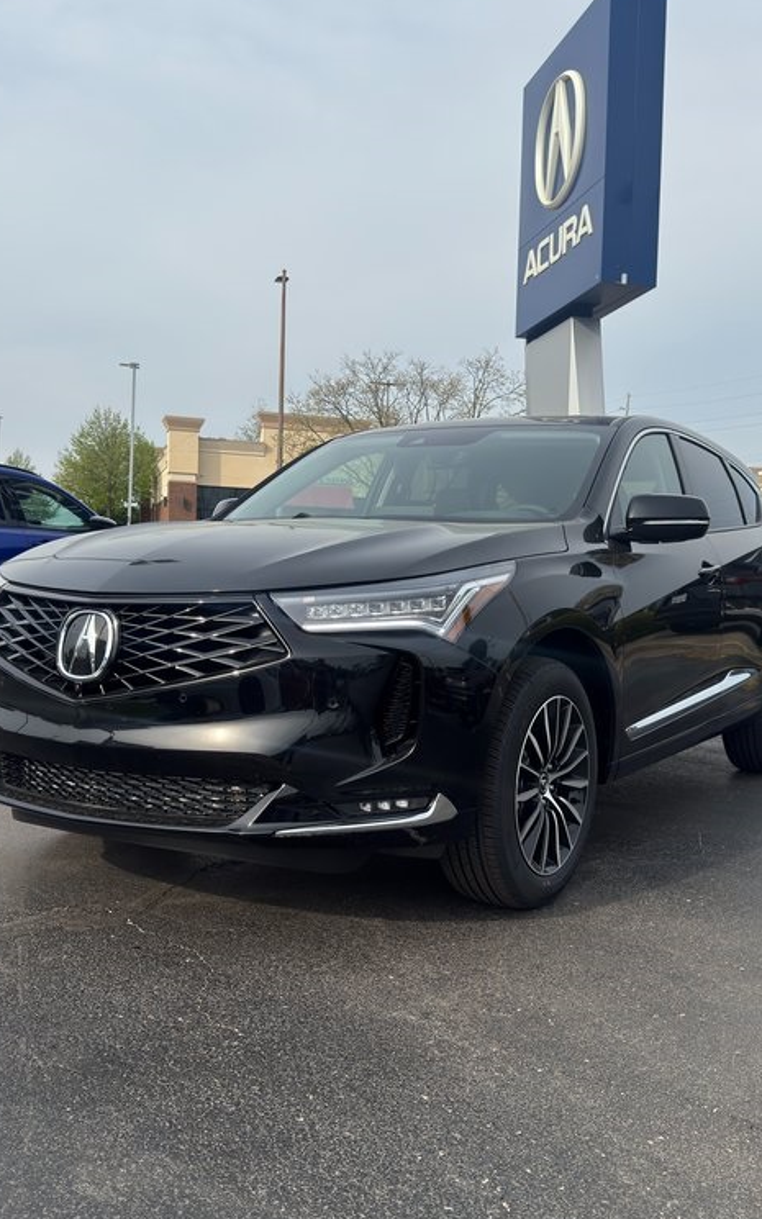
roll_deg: -2.0
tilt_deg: -0.7
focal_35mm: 35
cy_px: 605
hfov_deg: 36.2
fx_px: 1163
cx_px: 423
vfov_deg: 55.3
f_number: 1.78
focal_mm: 6.76
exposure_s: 1/4854
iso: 100
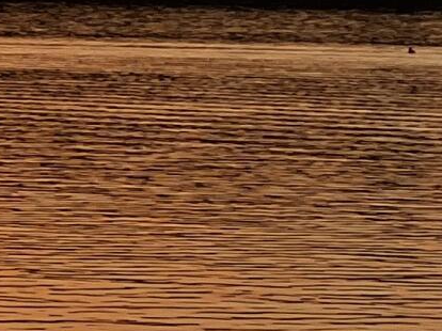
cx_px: -835
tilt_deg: +1.6
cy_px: -210
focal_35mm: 558
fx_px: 7121
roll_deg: -1.3
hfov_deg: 3.5
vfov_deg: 2.7
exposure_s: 1/471
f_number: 2.8
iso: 32
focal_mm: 9
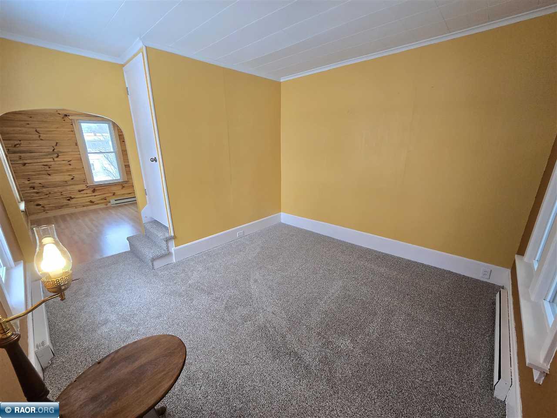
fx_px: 209
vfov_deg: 89.9
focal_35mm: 13
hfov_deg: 106.2
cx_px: 278
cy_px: 209
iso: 200
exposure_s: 1/60
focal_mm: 2.2
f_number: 2.2
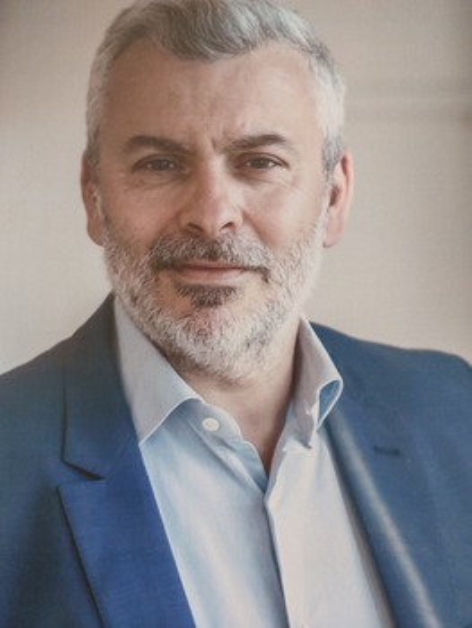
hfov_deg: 54.9
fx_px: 454
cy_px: 314
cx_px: 236
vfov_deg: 69.4
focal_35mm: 25
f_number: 1.8
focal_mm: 5.23
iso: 160
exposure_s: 1/100
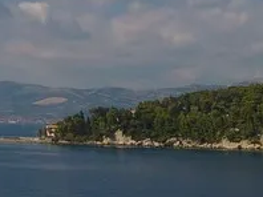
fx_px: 615
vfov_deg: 15.8
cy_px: 342
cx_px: 355
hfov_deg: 21.5
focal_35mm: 81
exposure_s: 1/1890
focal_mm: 3.61
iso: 100
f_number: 2.8
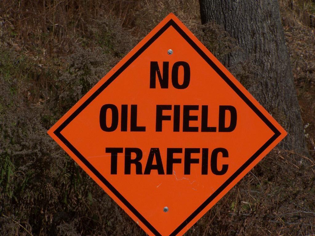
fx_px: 1720
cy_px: 118
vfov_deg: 7.9
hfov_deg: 10.5
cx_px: 158
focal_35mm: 189
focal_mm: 31.3
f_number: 6.3
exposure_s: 1/1600
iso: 100
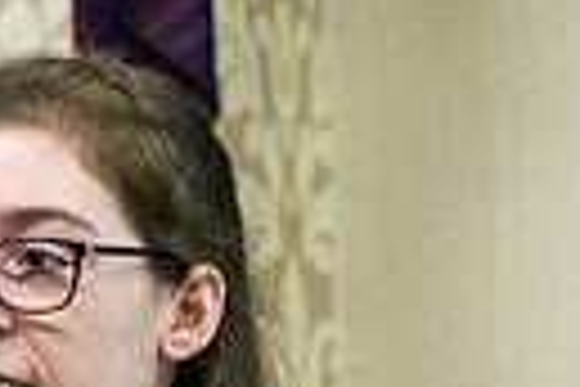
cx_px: 216
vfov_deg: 1.0
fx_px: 21652
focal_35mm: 1344
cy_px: 749
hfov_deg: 1.5
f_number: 3.5
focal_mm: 200
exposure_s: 1/125
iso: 3200
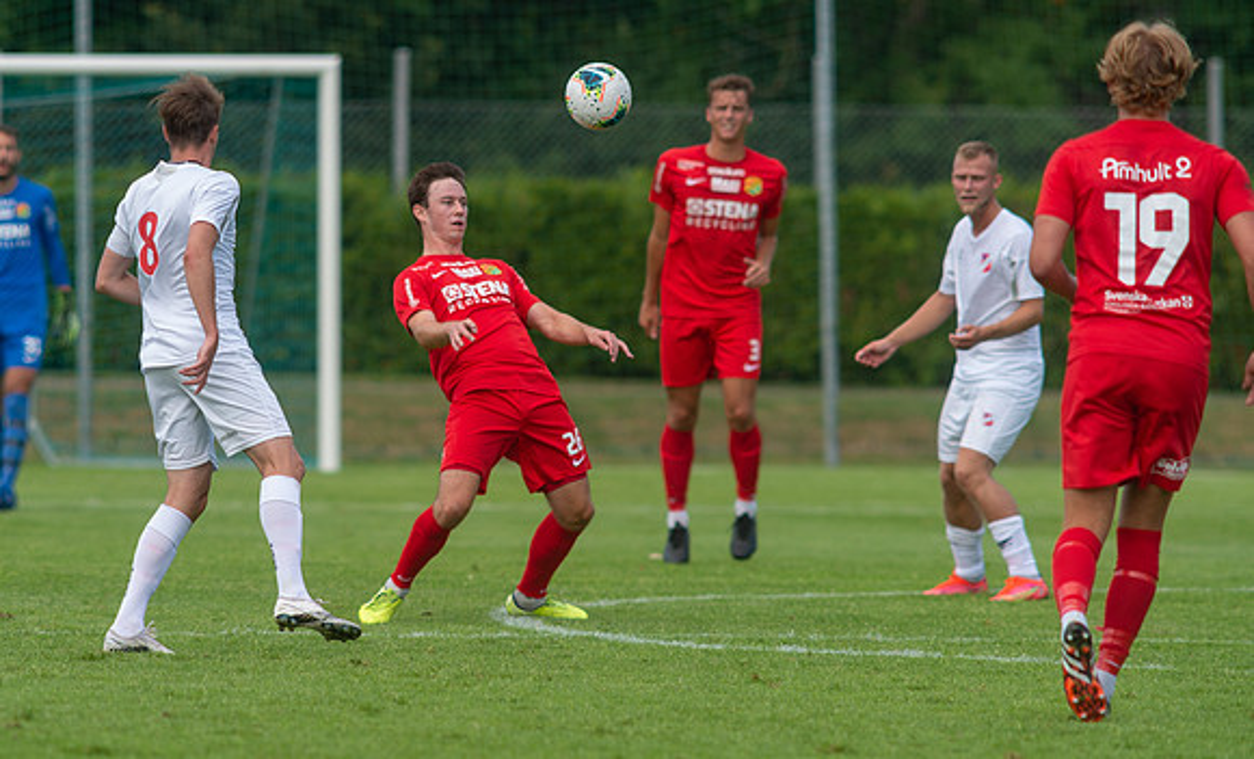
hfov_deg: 3.8
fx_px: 18945
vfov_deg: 2.3
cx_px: 463
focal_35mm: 559
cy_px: 361
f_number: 4
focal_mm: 420
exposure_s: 1/1250
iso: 500
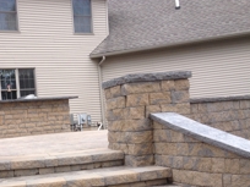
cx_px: 60
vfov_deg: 23.9
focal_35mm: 60
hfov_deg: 31.6
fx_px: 433
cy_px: 156
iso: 50
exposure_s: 1/511
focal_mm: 4.28
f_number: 2.4
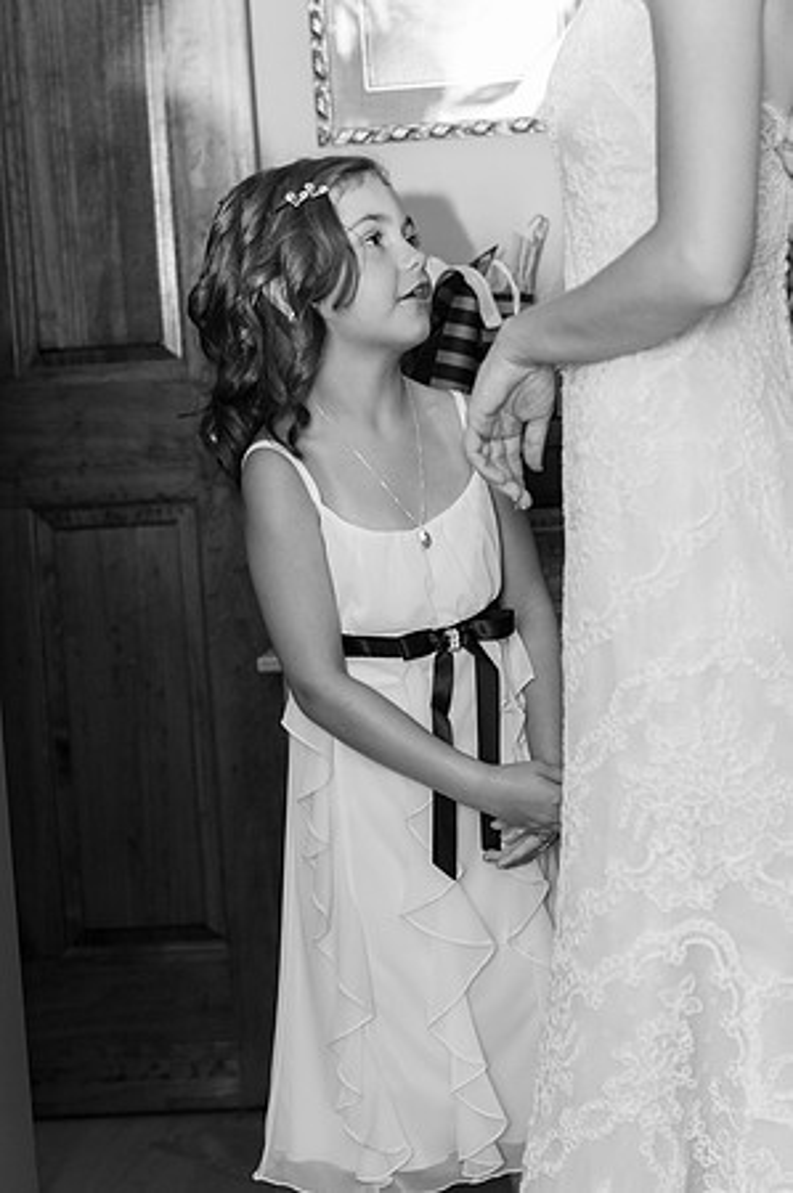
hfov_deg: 19.4
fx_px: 2318
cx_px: 396
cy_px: 596
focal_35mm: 70
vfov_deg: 28.9
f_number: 4.5
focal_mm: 70
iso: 1600
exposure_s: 1/60
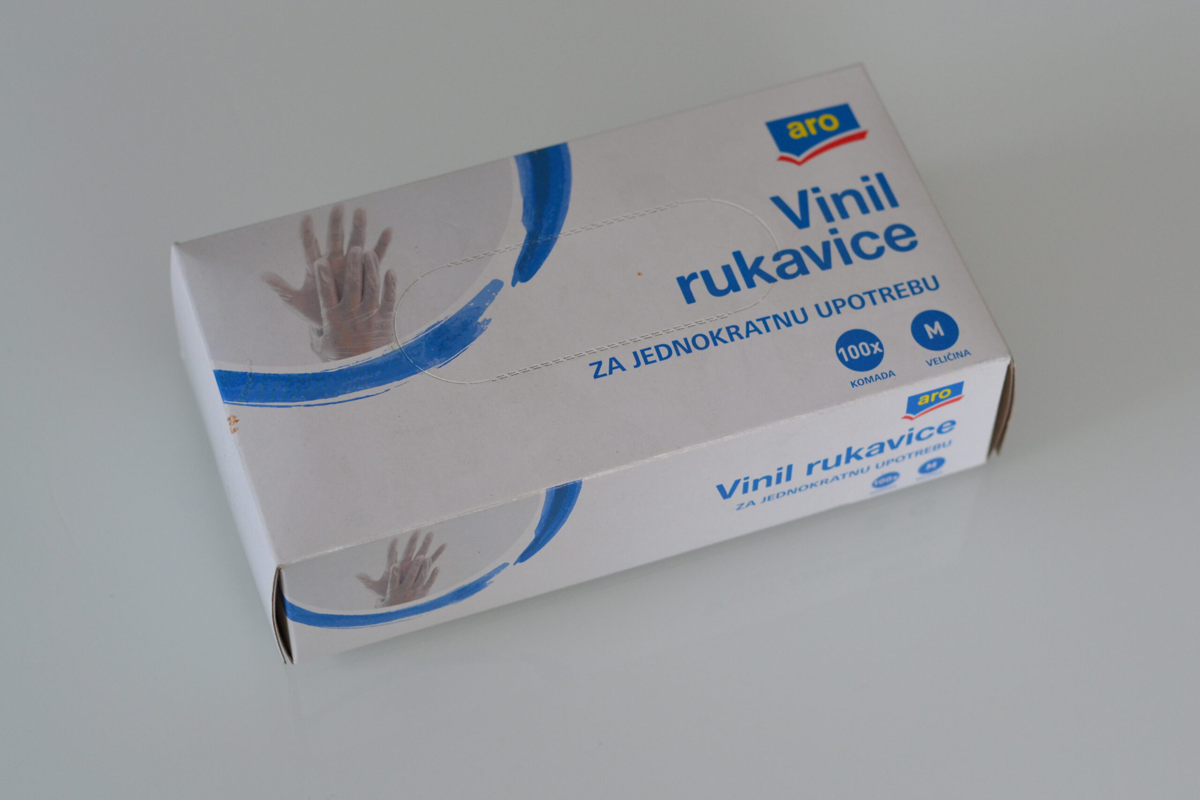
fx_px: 2500
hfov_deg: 27.0
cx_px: 600
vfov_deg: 18.2
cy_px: 400
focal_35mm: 75
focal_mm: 50
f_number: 4
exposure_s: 1/60
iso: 800
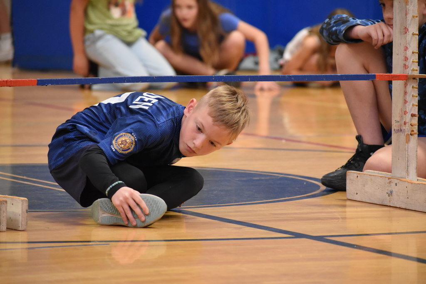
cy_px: 142
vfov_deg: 5.6
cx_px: 213
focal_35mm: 248
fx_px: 2929
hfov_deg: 8.3
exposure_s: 1/60
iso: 2200
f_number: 5
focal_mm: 165
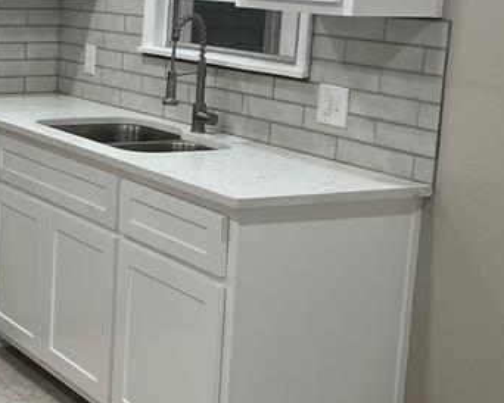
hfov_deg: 23.1
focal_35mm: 76
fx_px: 1134
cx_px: -88
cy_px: 112
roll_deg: -1.7
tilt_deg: -8.0
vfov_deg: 20.1
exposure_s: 1/120
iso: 50
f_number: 1.5
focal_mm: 5.7
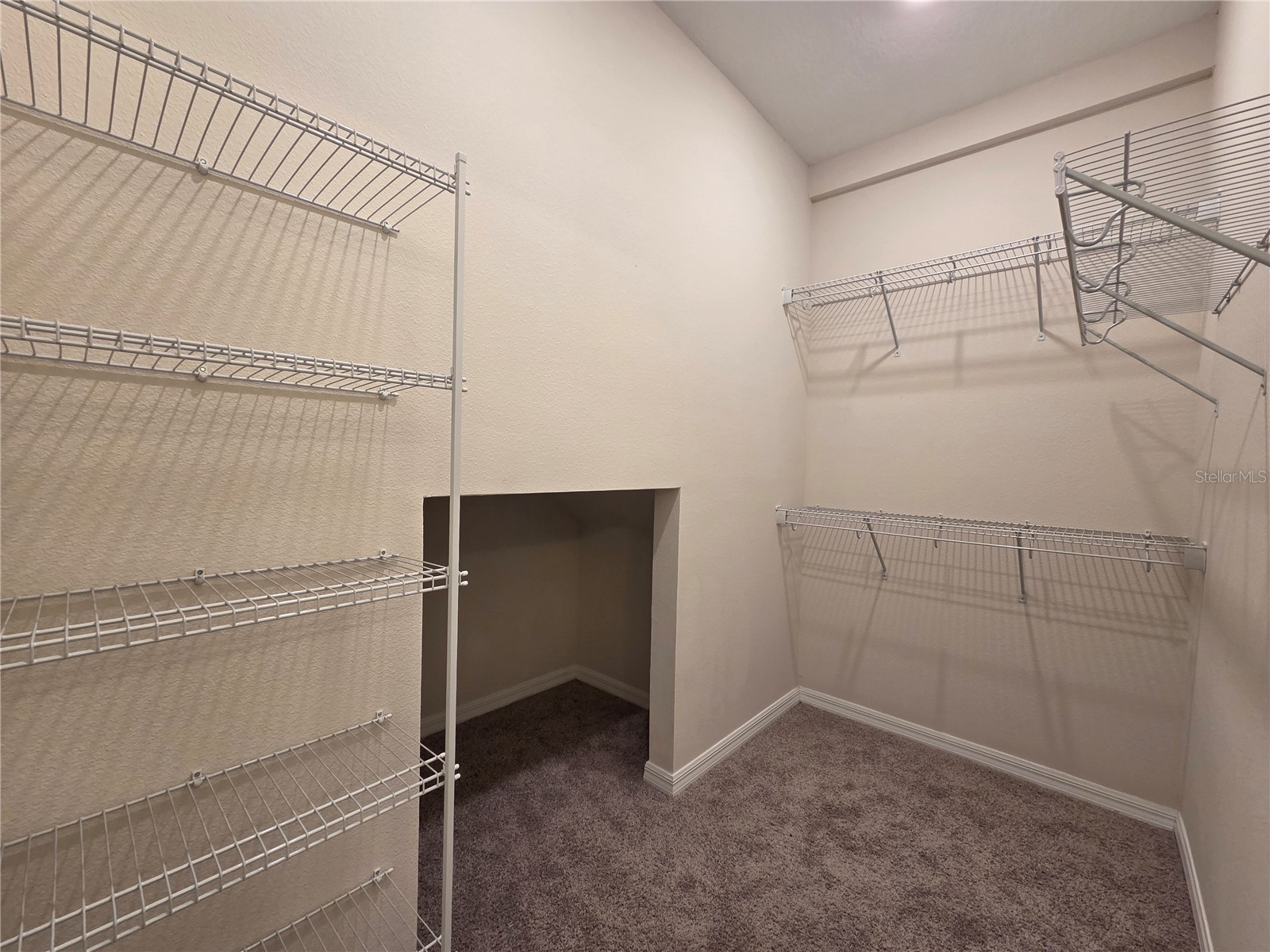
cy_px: 476
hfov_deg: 106.2
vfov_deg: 89.9
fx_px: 477
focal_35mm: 13
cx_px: 635
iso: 160
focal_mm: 2.2
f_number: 2.2
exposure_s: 1/60
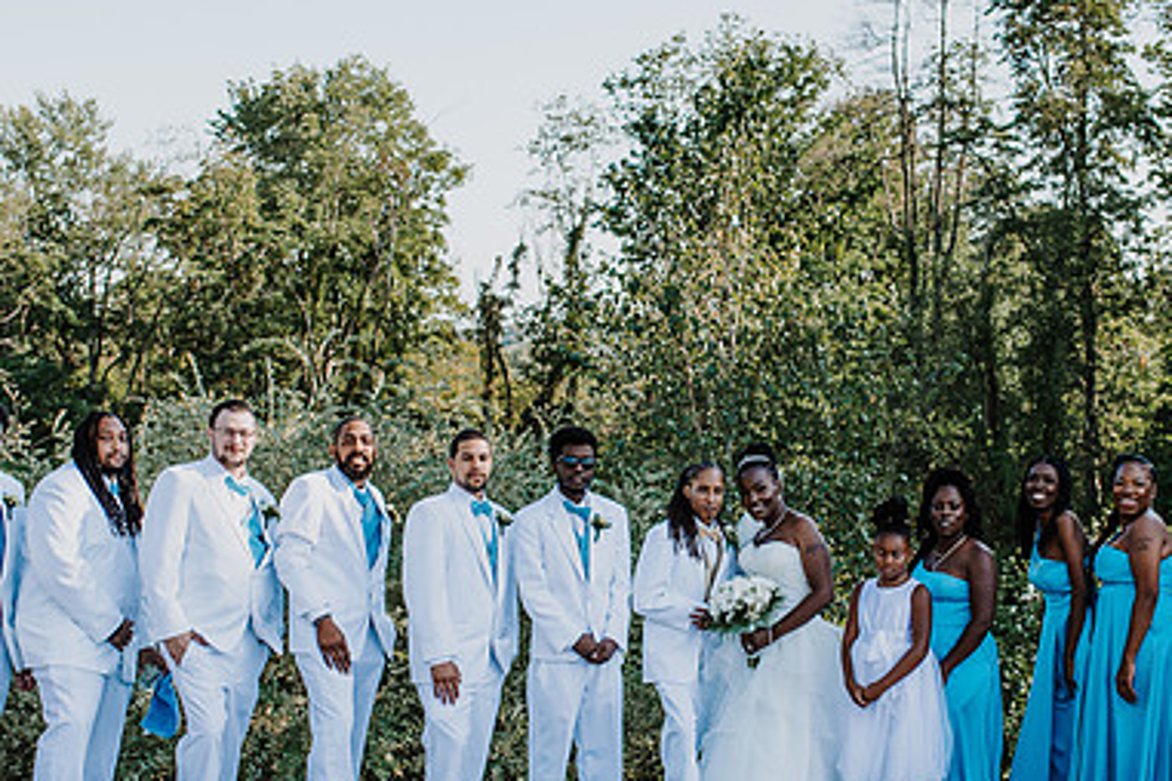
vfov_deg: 22.5
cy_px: 515
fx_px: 1953
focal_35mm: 60
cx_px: 694
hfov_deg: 33.3
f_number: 3.2
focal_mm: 35
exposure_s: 1/1250
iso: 160
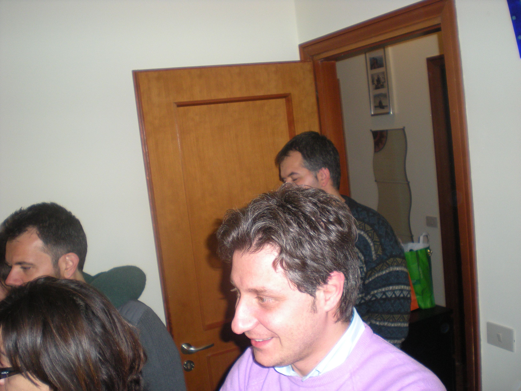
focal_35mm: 38
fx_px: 572
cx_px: 260
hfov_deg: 49.0
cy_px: 196
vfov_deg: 37.7
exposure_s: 1/60
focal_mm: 6.3
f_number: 3.1
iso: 167
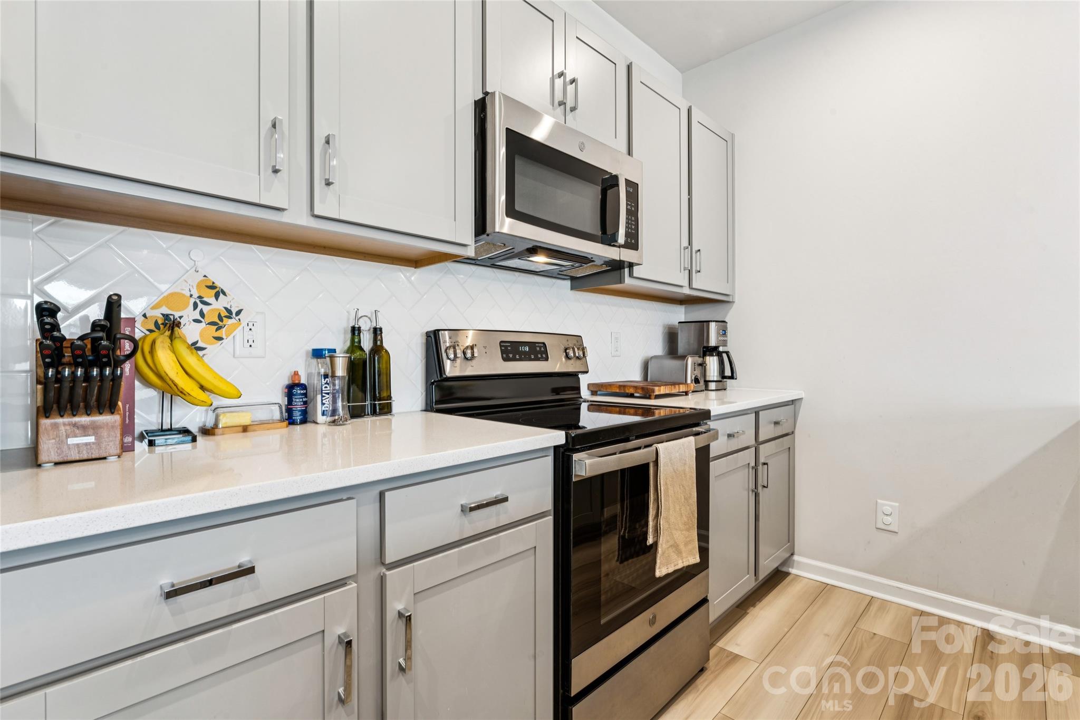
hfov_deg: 94.6
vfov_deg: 71.7
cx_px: 540
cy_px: 360
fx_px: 498
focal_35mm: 17
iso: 100
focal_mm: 16.6
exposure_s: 1/1.25
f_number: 13
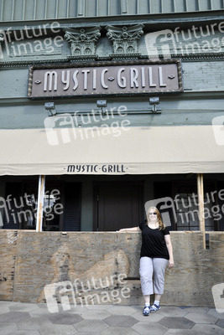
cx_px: 112
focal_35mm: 32
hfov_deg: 41.7
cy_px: 168
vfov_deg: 59.5
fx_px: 294
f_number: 6.3
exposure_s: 1/1600
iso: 1000
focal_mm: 21
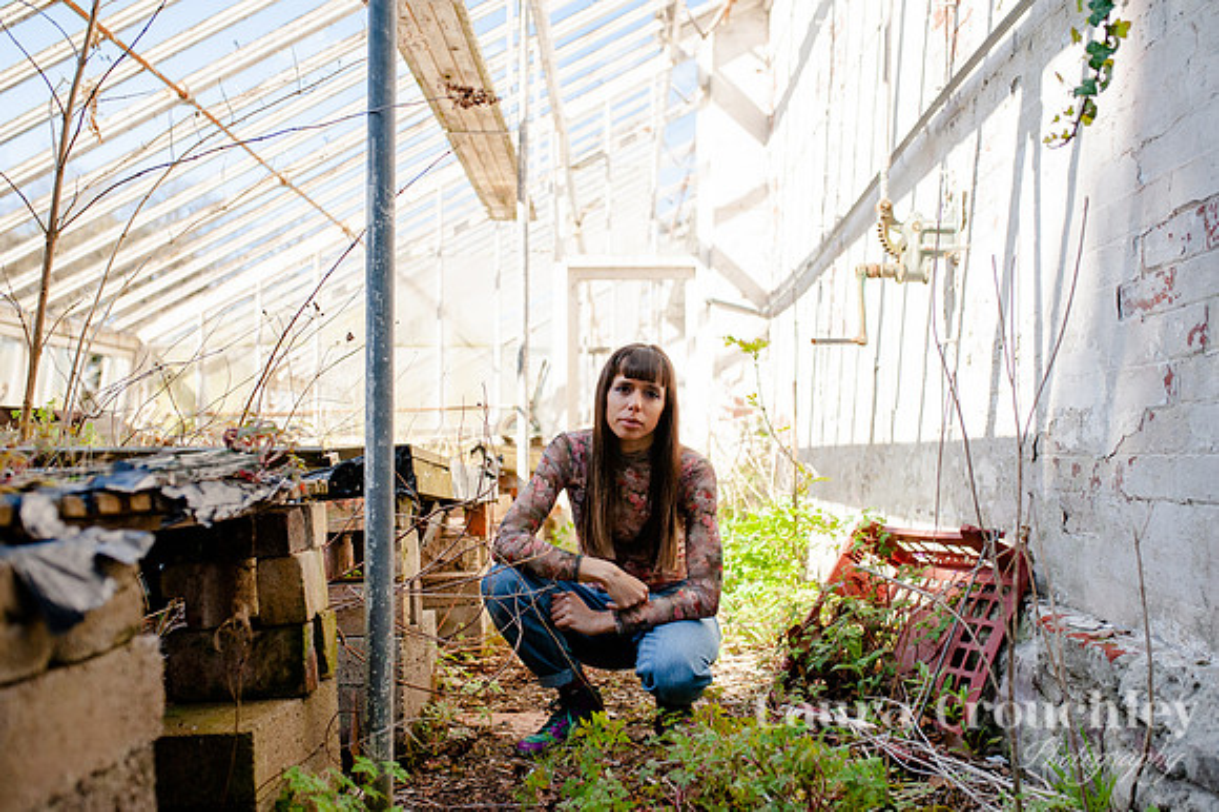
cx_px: 621
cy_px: 406
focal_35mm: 36
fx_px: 1227
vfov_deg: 36.6
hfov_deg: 52.8
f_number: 3.2
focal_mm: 35
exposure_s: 1/2000
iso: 320
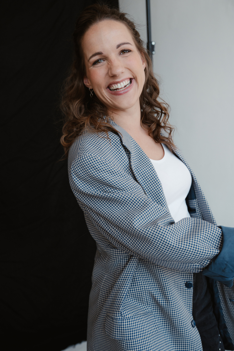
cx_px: 117
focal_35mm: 40
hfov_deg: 33.4
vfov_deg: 48.5
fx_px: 390
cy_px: 176
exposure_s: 1/500
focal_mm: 40
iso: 1250
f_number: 4.5
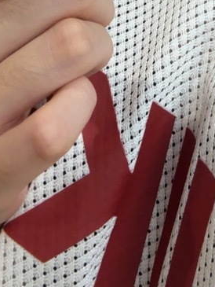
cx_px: 157
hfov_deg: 14.9
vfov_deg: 15.8
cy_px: -278
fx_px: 819
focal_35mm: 99
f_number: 1.9
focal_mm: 2.69
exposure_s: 1/50
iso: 64
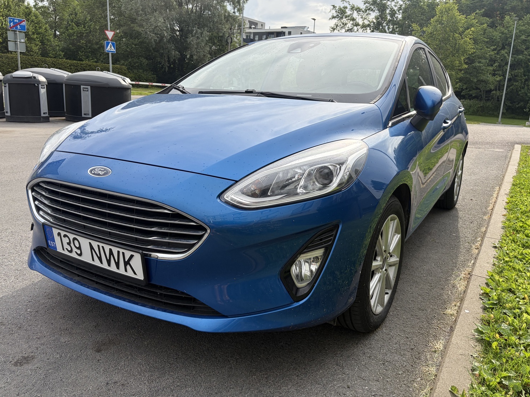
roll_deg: -3.4
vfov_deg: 49.7
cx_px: 277
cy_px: 189
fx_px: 429
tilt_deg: -13.3
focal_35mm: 28
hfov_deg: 63.4
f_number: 1.6
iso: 50
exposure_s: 1/1311
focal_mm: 5.96
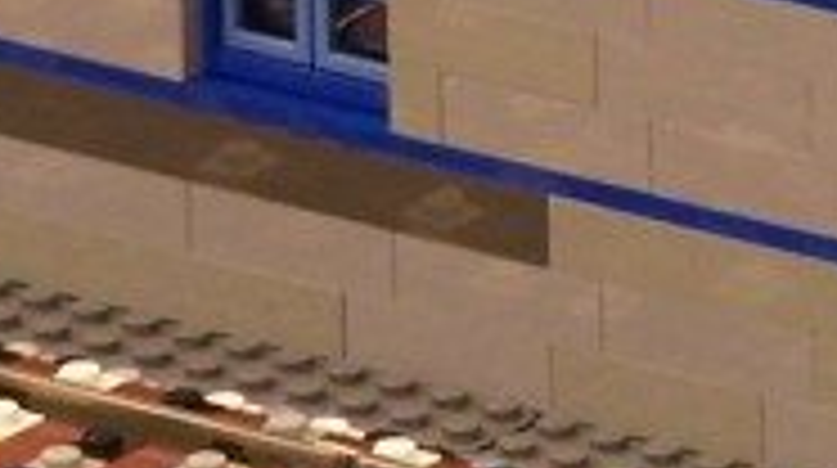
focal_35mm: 769
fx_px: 17043
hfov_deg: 2.8
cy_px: -765
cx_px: 1224
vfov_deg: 1.6
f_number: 3.2
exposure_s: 1/2
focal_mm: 21.2
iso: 80
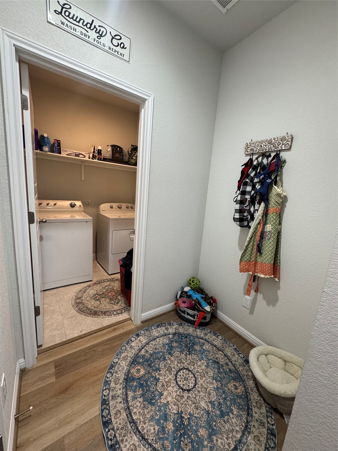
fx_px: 182
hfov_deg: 85.7
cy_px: 226
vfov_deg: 102.1
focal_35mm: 14
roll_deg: -4.1
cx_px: 169
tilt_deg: -9.6
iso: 200
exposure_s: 1/60
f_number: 2.2
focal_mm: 2.22
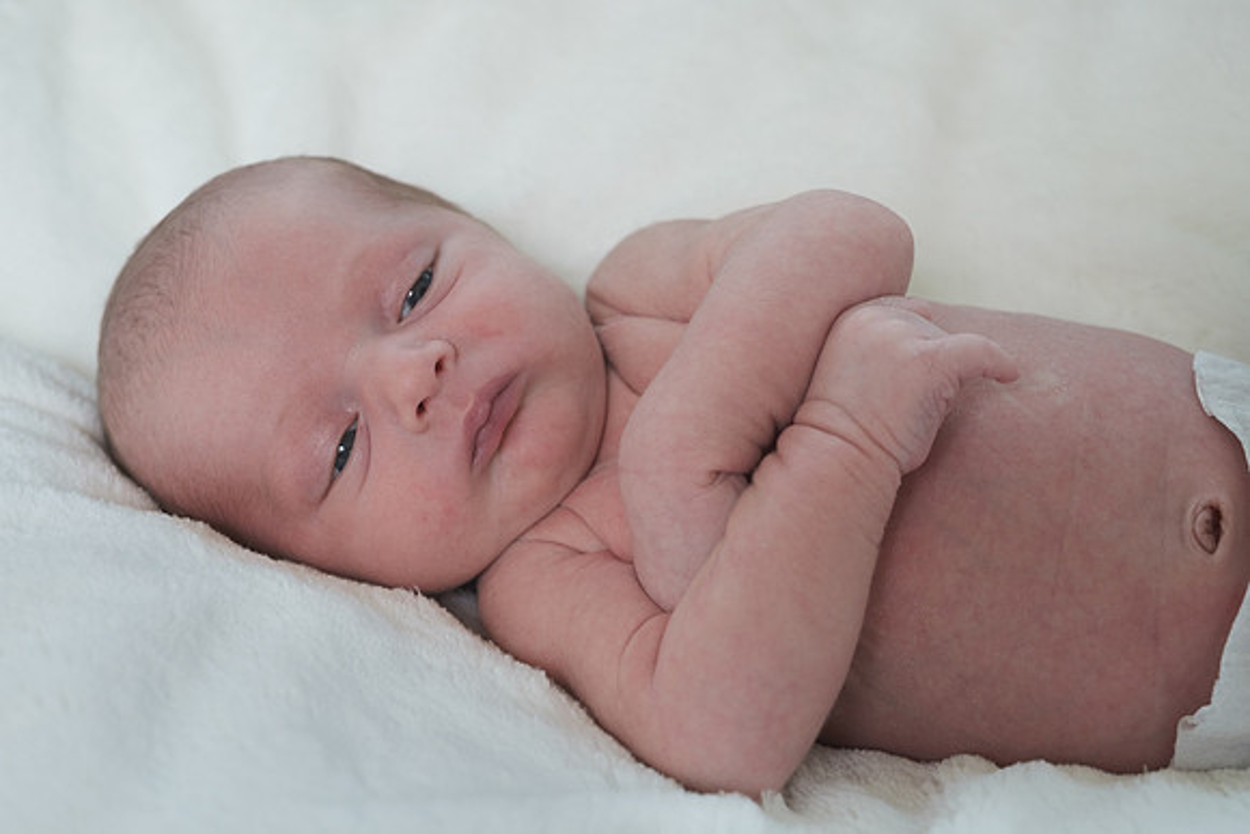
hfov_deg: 37.2
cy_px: 446
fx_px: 1856
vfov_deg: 25.3
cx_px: 582
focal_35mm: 53
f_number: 4
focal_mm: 33.2
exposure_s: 1/170
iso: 800
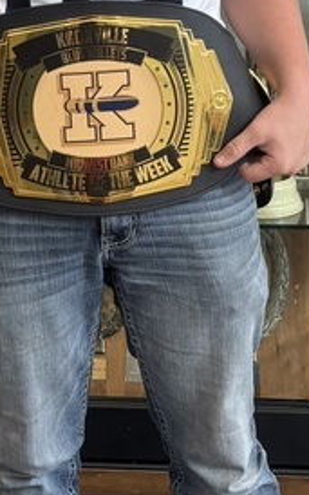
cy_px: 63
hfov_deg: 12.7
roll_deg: +3.1
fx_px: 1389
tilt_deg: -12.1
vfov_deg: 19.9
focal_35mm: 103
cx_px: 101
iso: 125
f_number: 1.6
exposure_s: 1/60
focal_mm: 5.96
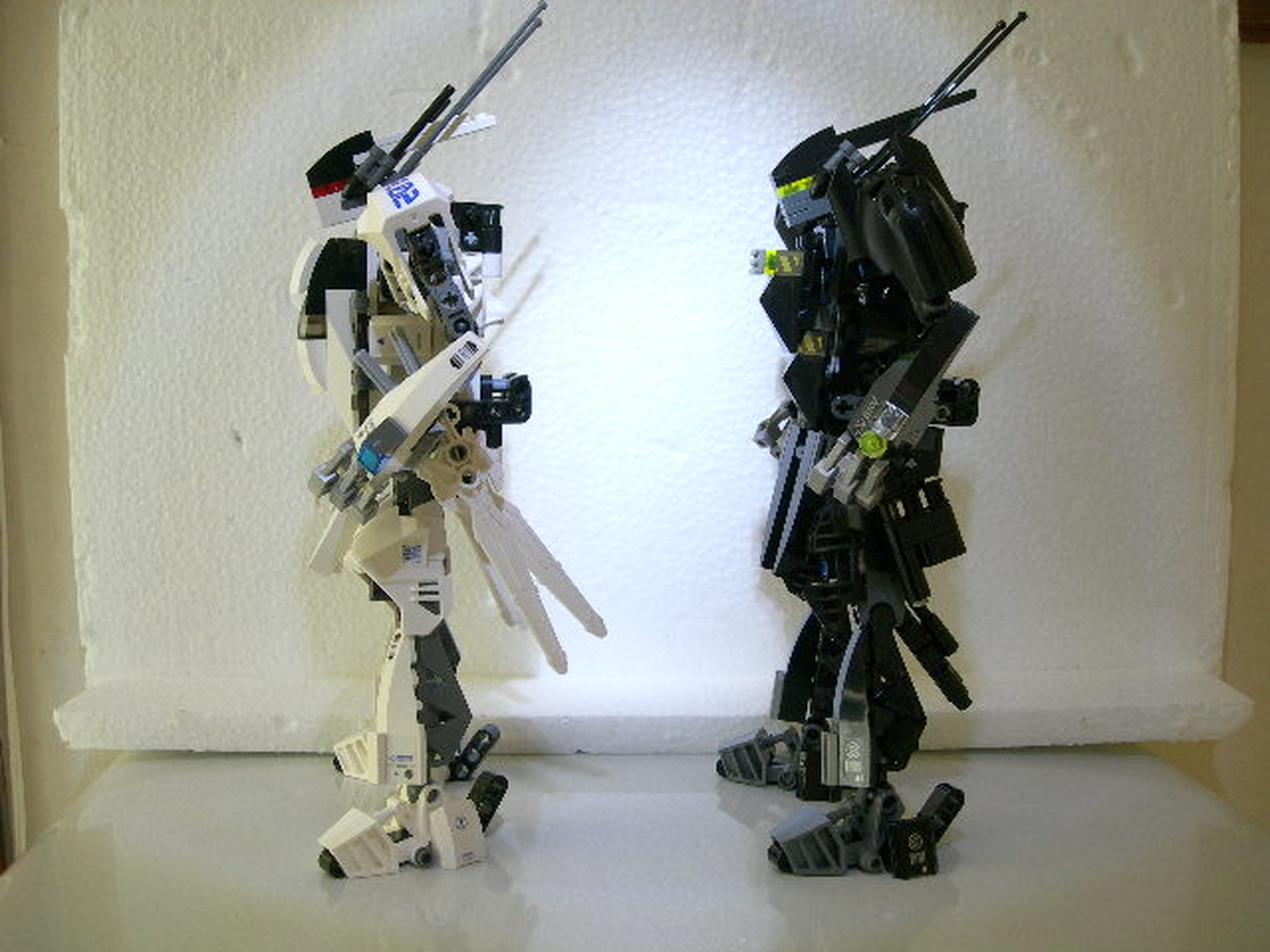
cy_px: 476
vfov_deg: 37.7
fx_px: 1394
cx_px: 635
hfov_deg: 49.0
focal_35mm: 38
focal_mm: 7.8
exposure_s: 1.05
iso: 200
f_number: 2.8
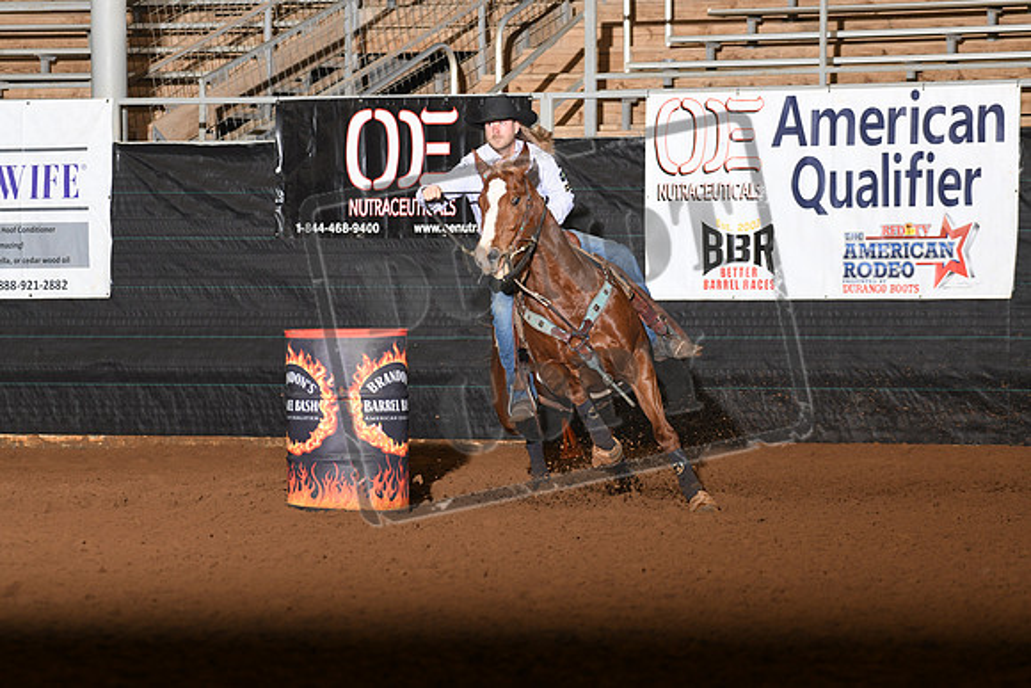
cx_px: 516
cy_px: 344
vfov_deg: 6.2
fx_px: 6302
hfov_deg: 9.4
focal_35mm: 220
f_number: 5.6
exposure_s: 1/250
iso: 1000
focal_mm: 220
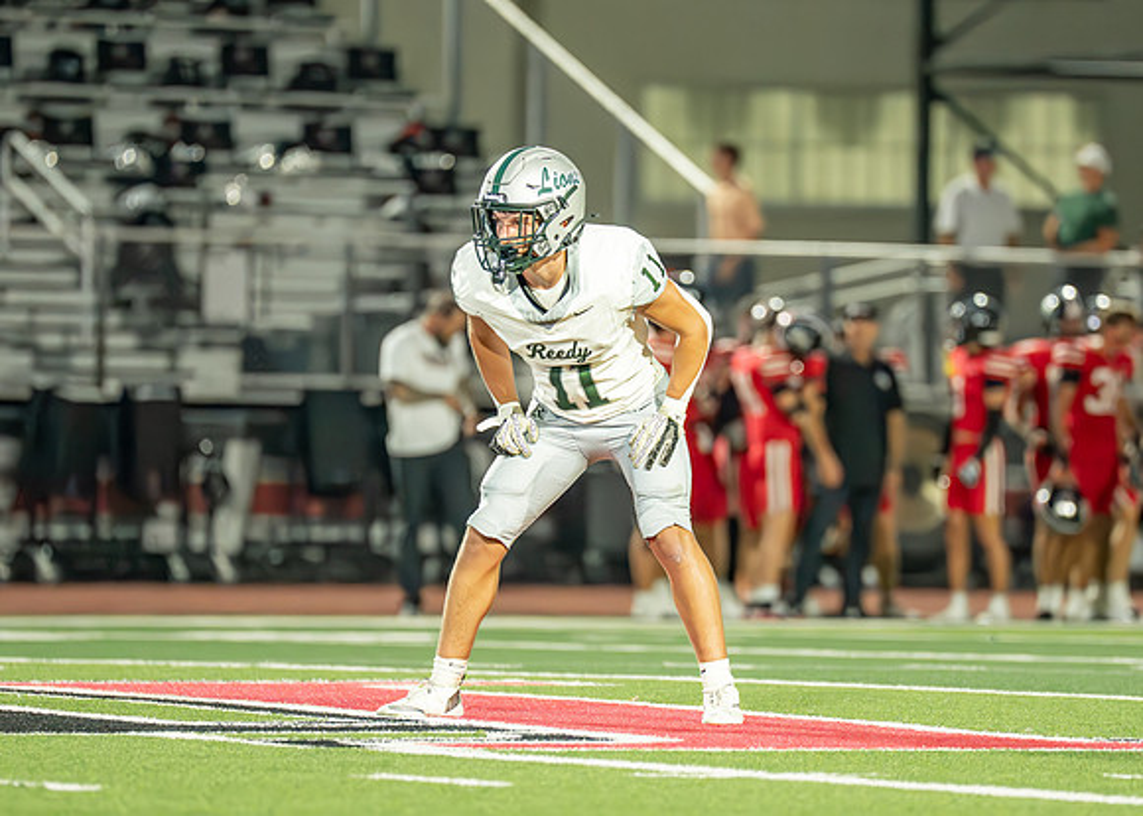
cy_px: 434
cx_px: 653
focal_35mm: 352
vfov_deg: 4.1
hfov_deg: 5.7
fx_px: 11420
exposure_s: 1/1250
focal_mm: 200
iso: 6400
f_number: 2.8
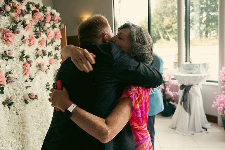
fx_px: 200
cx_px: 112
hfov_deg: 58.7
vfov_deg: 41.1
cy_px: 75
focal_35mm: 32
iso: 500
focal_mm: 32
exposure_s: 1/160
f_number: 3.5
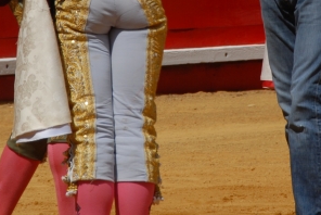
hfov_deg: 2.3
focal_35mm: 881
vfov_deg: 1.6
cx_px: 209
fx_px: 7863
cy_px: -19
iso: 100
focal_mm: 170
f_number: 9.5
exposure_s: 1/350
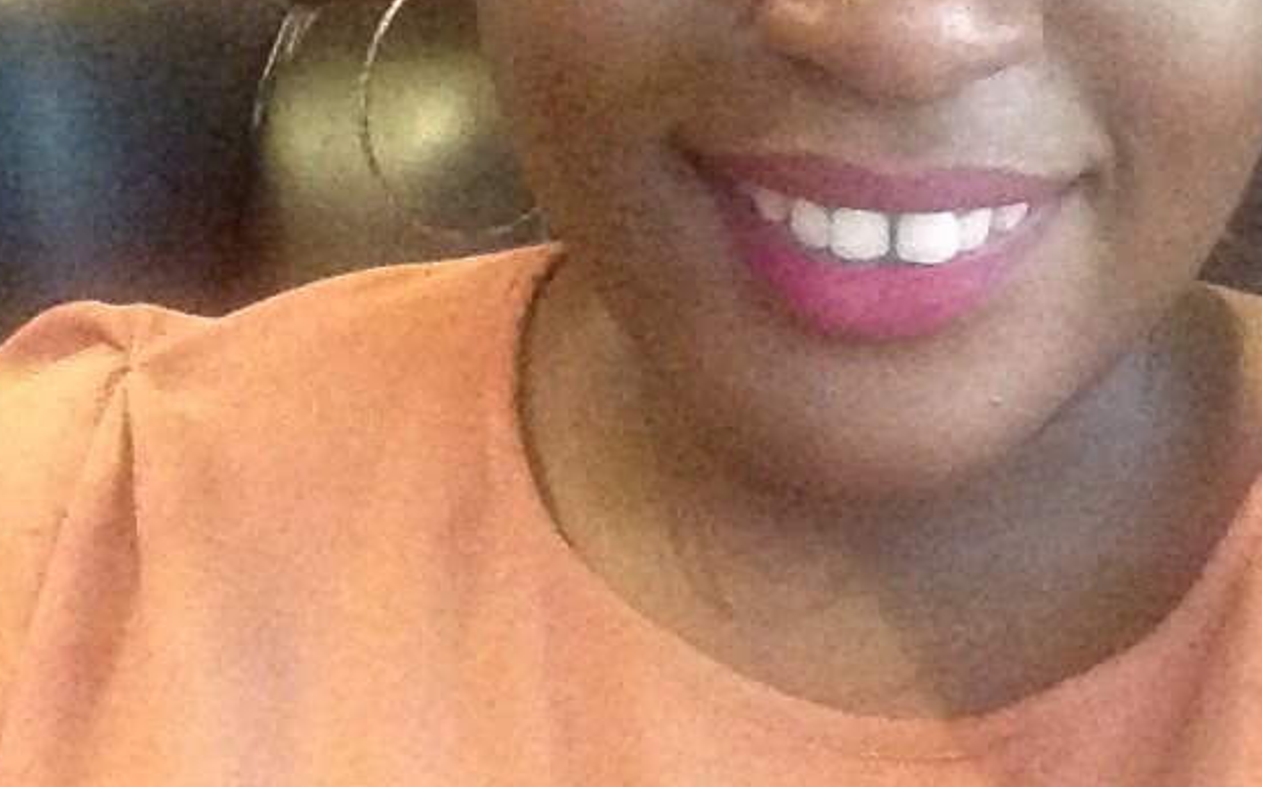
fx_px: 2784
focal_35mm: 81
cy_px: 262
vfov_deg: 16.1
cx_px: 769
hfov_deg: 25.5
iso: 1250
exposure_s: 1/15
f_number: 2.4
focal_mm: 2.15
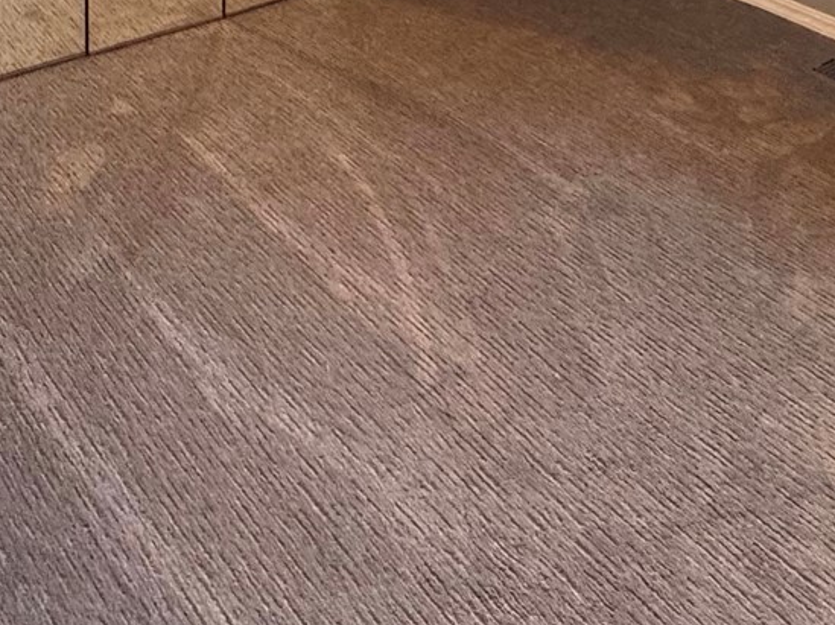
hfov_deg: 38.5
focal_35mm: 49
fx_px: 1181
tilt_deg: -7.0
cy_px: -376
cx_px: 280
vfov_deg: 22.6
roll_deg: -0.2
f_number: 2.2
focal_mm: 2.22
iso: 160
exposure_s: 1/60
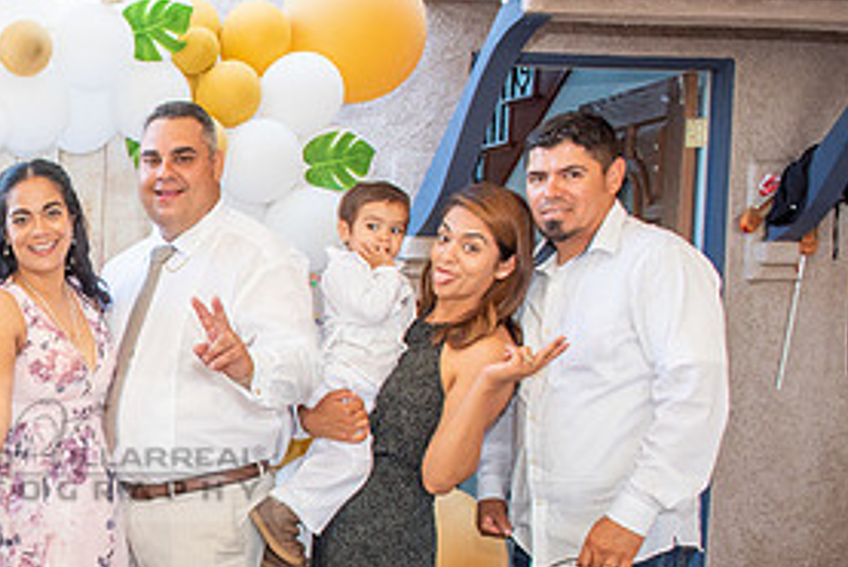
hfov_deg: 31.1
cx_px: -92
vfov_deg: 23.5
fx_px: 1343
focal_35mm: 57
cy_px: 446
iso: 500
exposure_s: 1/160
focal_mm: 24
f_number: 5
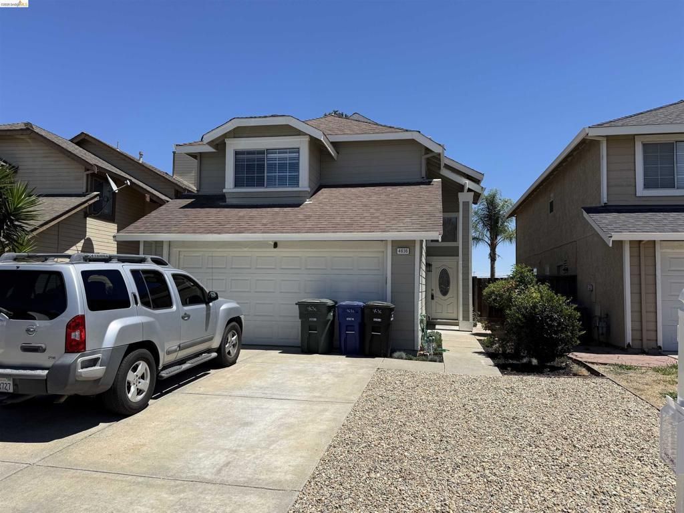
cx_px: 342
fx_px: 474
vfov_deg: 56.8
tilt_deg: +3.9
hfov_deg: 71.6
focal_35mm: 24
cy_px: 256
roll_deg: -1.2
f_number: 1.78
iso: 80
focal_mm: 6.76
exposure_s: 1/5319
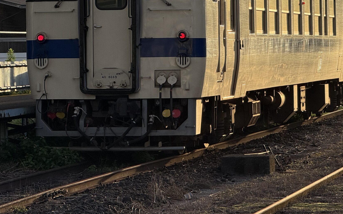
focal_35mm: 196
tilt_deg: +0.4
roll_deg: +0.8
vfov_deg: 6.7
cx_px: 256
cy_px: 41
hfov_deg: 10.7
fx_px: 1832
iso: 50
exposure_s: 1/728
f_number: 2.8
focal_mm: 15.66
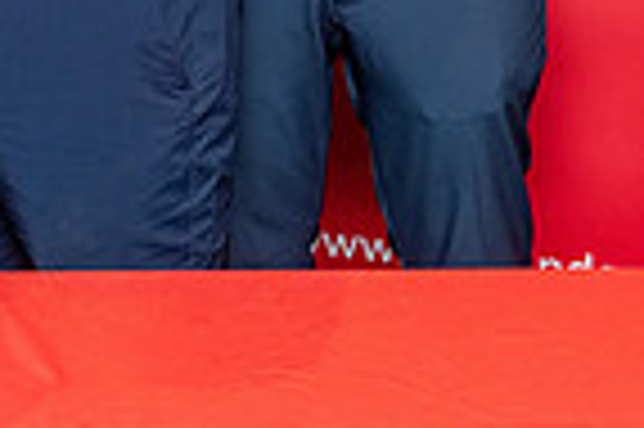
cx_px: -72
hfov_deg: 14.1
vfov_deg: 9.1
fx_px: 2537
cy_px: -430
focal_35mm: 142
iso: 400
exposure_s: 1/50
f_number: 5
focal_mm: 35
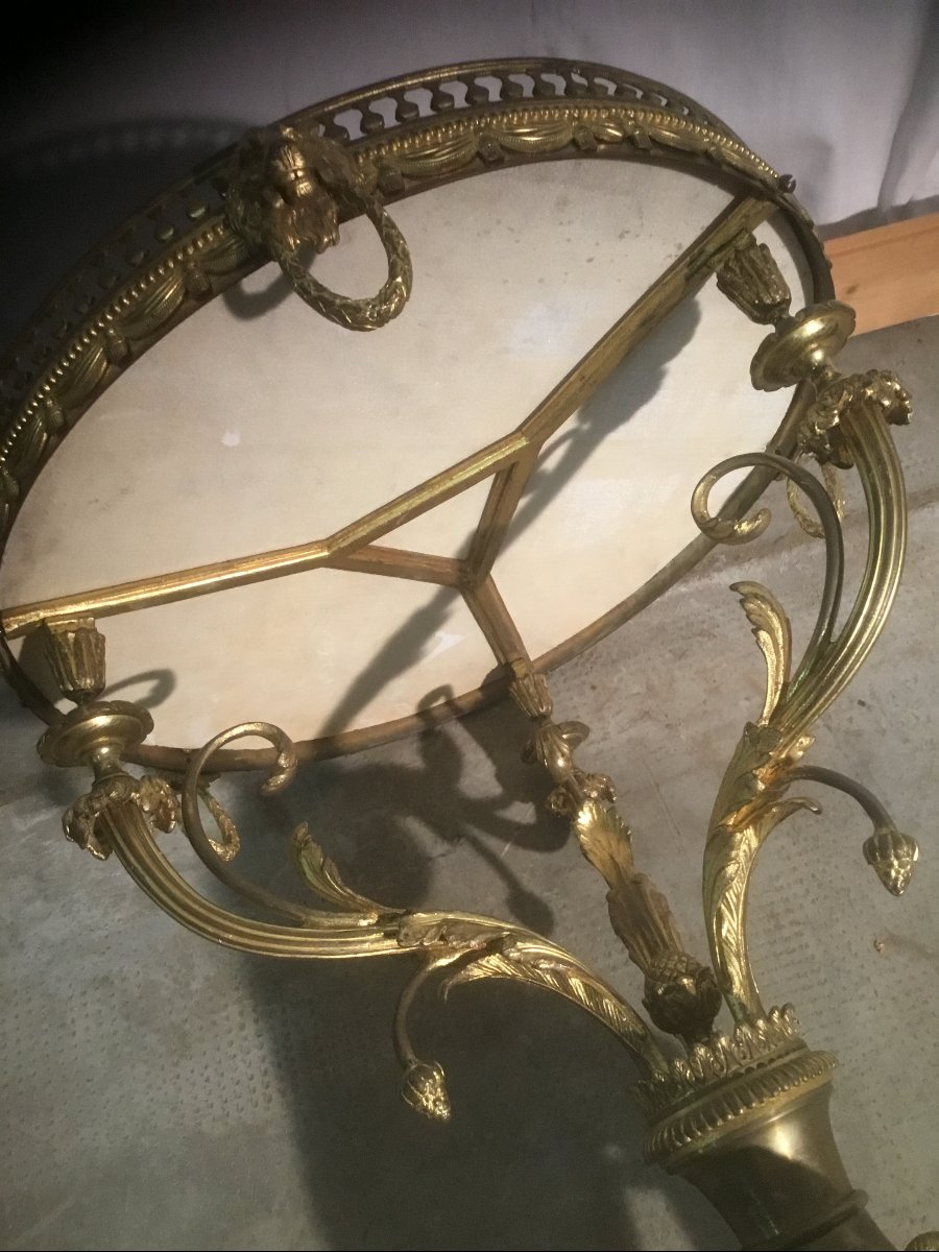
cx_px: 470
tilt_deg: -55.6
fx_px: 1121
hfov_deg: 45.4
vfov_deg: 58.4
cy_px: 626
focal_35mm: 31
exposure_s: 1/33
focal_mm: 3.3
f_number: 2.4
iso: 200
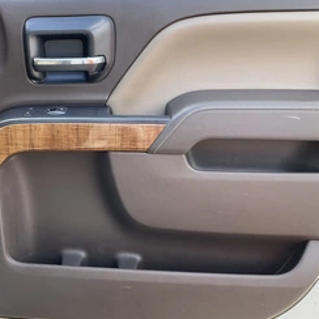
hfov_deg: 39.5
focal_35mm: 42
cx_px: 103
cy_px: 137
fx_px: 438
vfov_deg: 39.9
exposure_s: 1/151
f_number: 1.8
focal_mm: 3
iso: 32
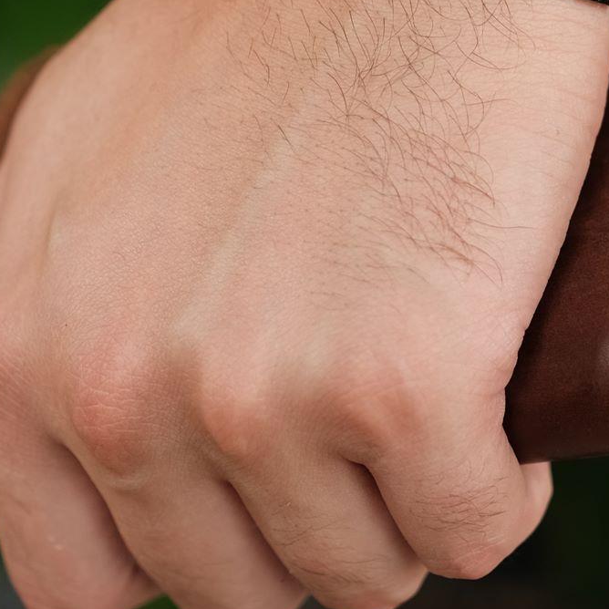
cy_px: -57
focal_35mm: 103
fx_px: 2050
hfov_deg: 16.8
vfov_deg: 16.4
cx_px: 441
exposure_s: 1/100
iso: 250
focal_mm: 33
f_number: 2
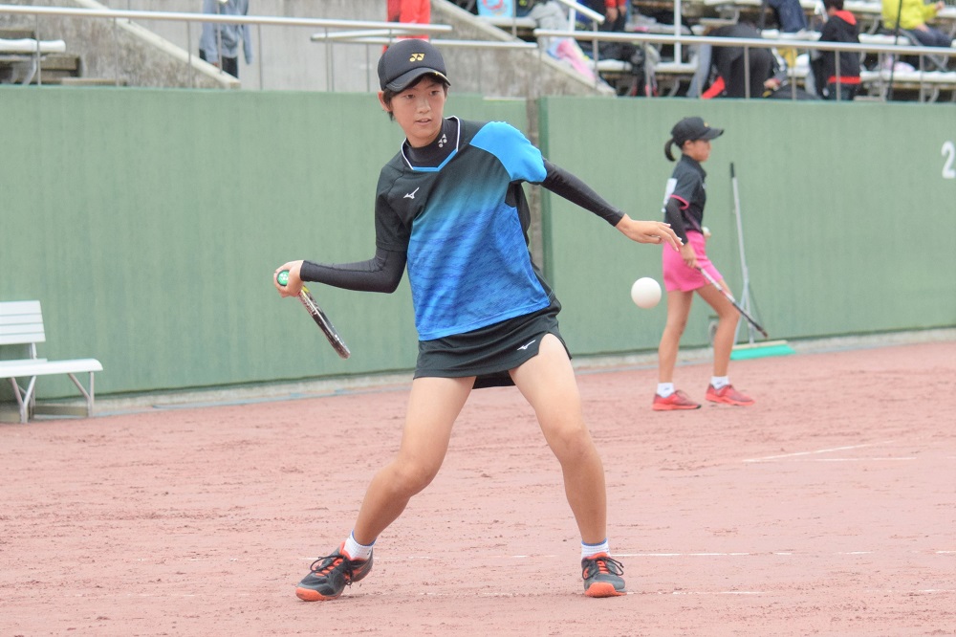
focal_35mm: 108
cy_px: 318
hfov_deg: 18.9
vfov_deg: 12.7
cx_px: 478
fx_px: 2867
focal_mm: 72
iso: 1250
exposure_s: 1/1600
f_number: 4.5
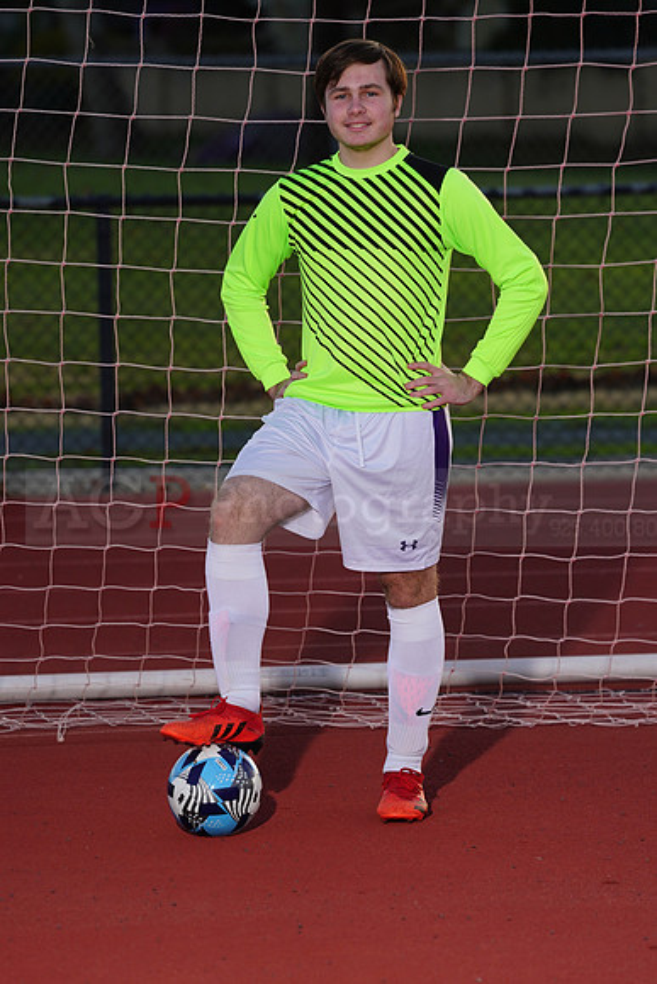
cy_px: 492
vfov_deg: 8.5
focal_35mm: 241
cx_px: 328
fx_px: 6593
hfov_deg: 5.7
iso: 320
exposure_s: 1/250
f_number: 5.6
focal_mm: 241
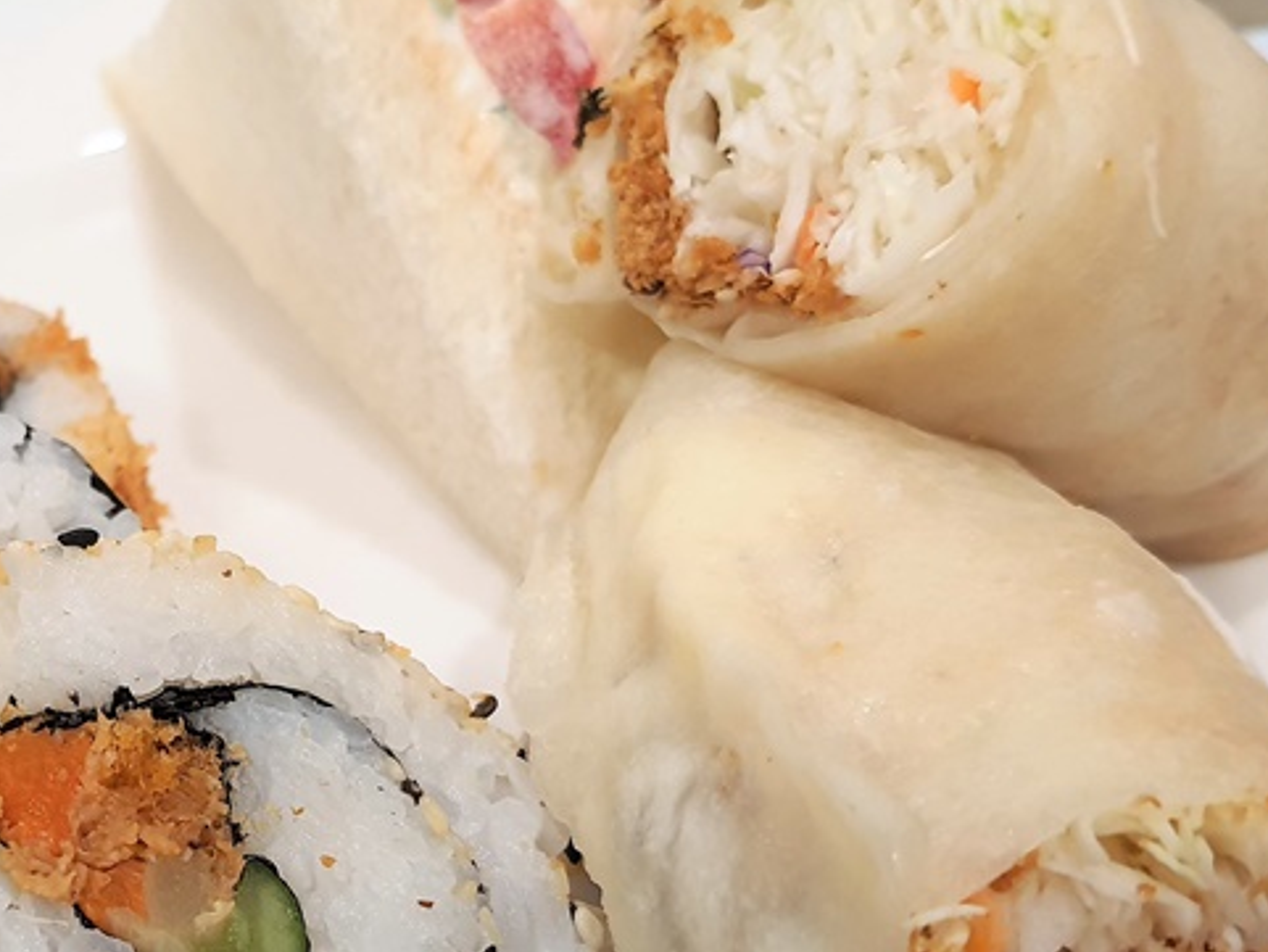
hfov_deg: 34.5
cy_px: 678
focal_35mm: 54
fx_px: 1979
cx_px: 264
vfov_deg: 26.8
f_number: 1.7
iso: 200
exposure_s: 1/120
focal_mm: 4.32
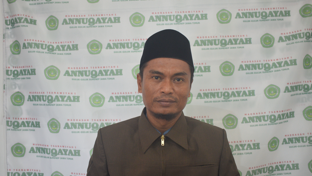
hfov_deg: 52.8
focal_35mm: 38
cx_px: 156
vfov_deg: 31.2
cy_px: 98
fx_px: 314
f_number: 4
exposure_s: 1/25
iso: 1000
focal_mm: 24
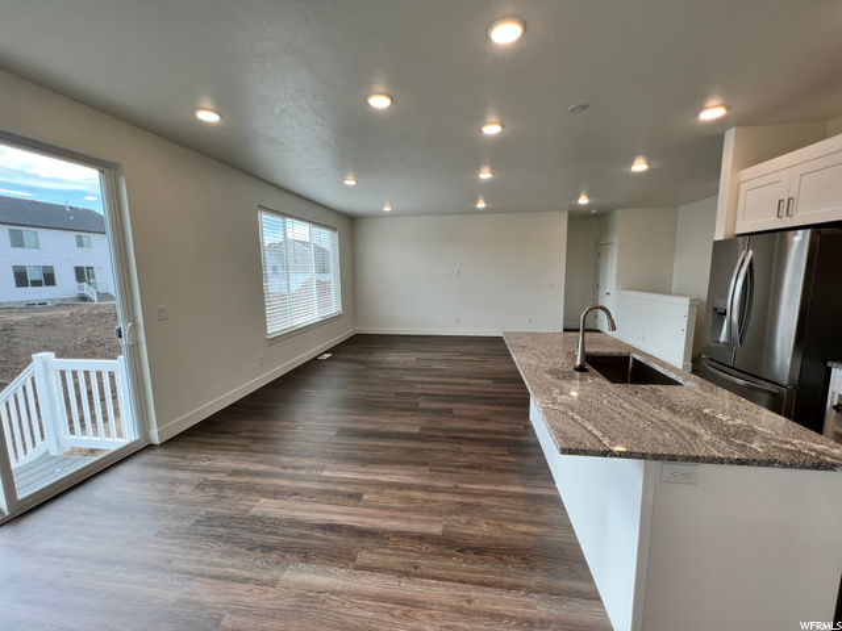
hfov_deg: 106.2
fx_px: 316
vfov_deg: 89.9
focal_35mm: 13
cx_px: 421
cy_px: 316
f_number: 1.8
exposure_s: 1/120
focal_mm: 1.57
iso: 32
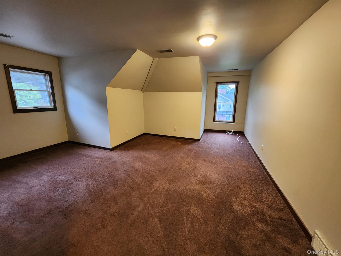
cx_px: 170
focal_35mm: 13
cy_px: 128
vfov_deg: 89.9
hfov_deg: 106.2
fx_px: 128
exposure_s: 1/30
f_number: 2.2
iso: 400
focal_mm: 2.2
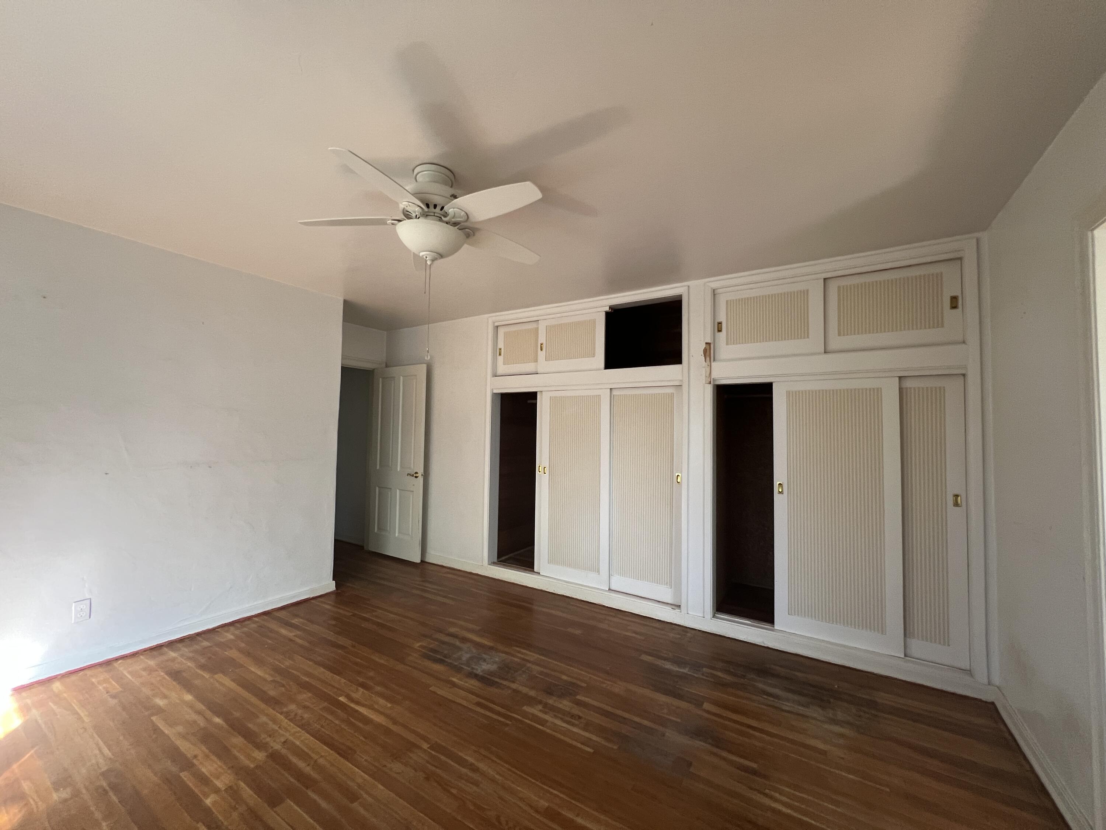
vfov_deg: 89.9
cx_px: 553
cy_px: 415
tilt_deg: +0.3
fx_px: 415
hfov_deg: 106.2
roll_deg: -2.2
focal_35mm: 13
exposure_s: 1/99
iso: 160
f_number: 1.8
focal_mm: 1.57
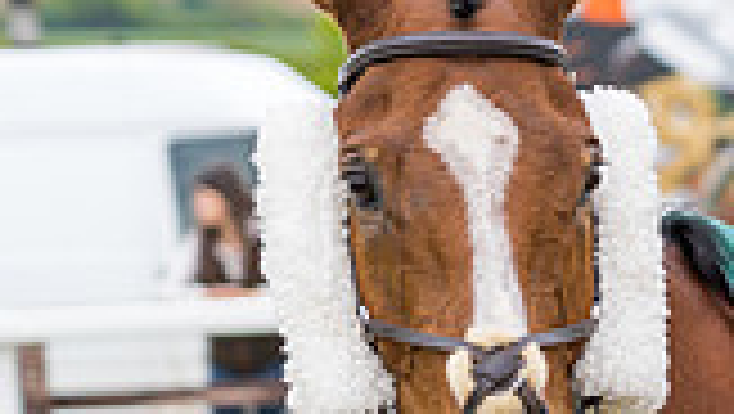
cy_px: 716
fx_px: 8181
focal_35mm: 420
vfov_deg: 2.9
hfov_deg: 5.1
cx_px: 920
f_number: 4
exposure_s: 1/125
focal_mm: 95
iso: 50
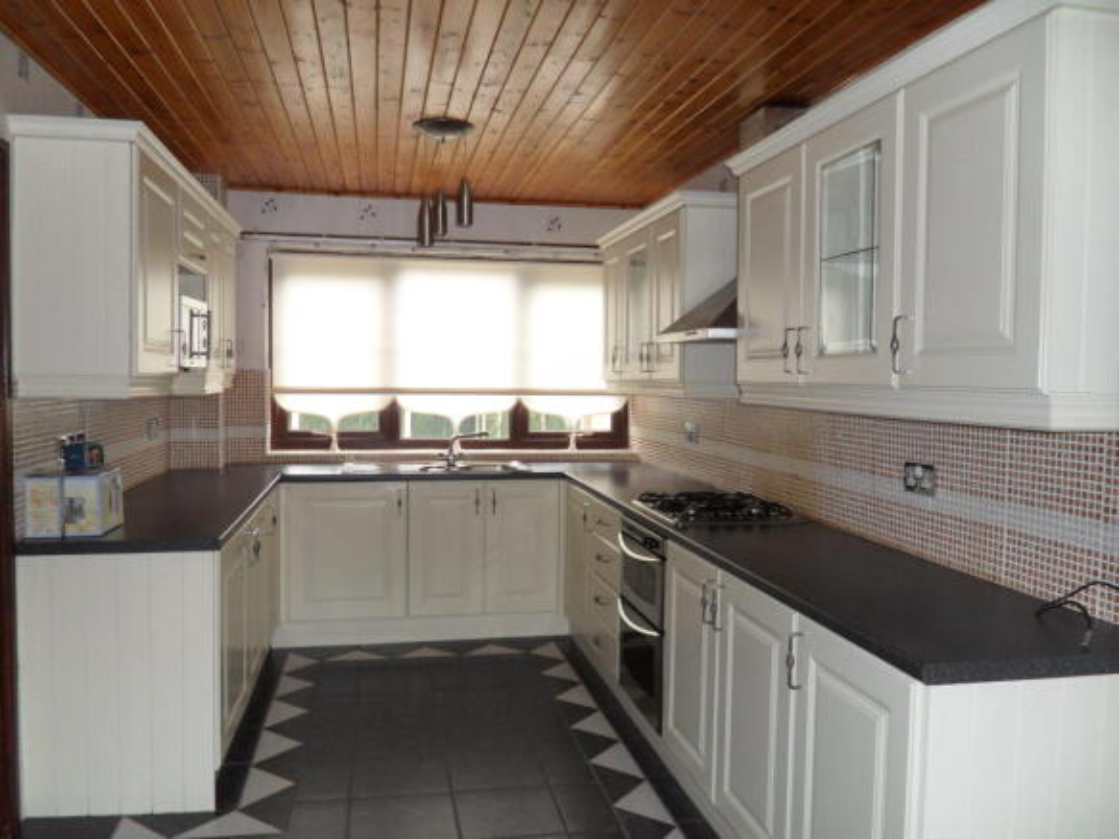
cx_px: 560
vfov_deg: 51.3
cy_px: 420
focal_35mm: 27
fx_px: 873
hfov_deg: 65.3
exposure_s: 1/45
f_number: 3.5
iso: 200
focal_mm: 4.9
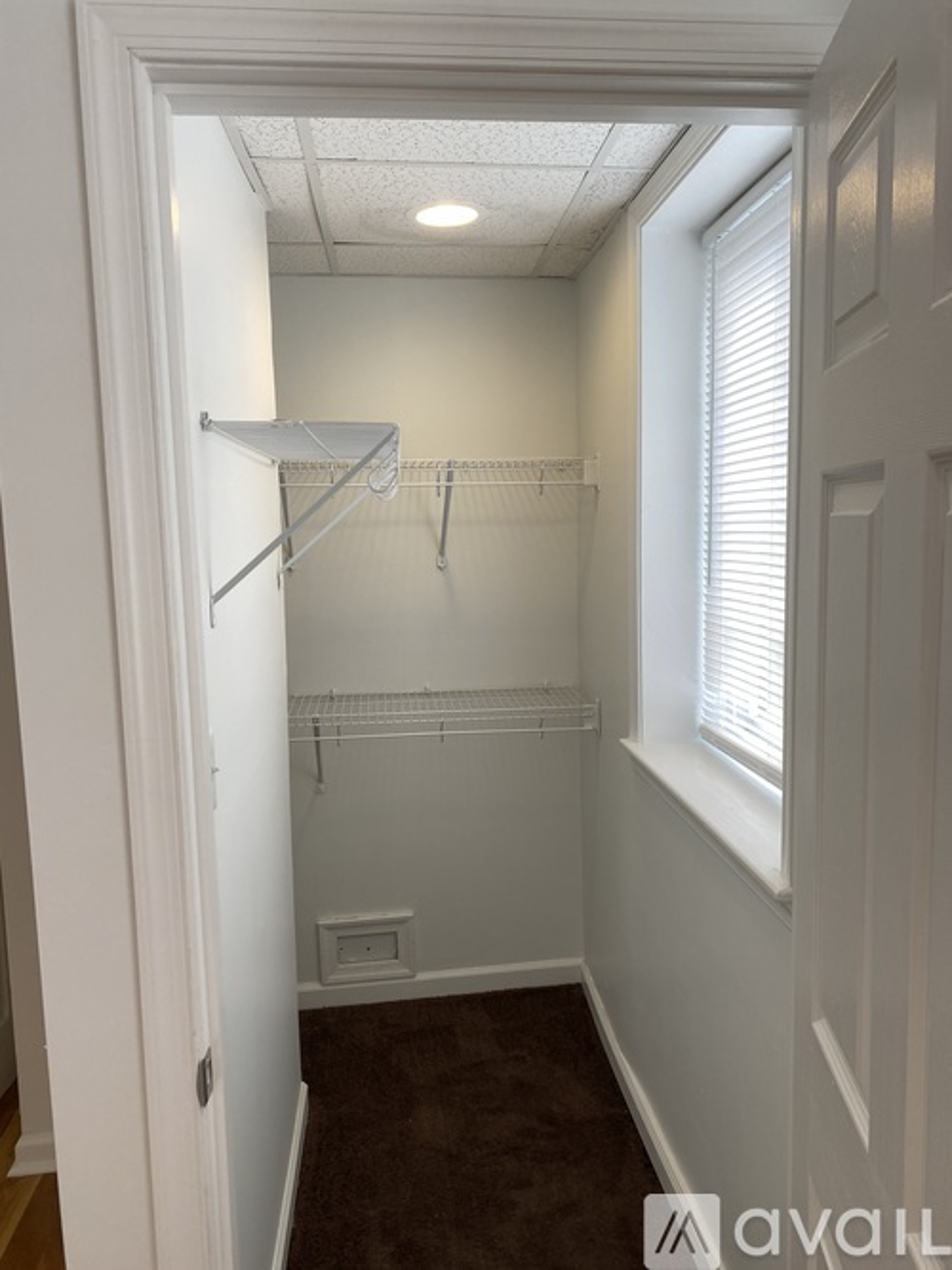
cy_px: 635
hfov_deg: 53.0
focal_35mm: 26
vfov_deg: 67.3
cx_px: 476
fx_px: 954
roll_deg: +1.1
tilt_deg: -6.8
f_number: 1.8
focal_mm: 4.25
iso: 40
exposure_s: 1/120
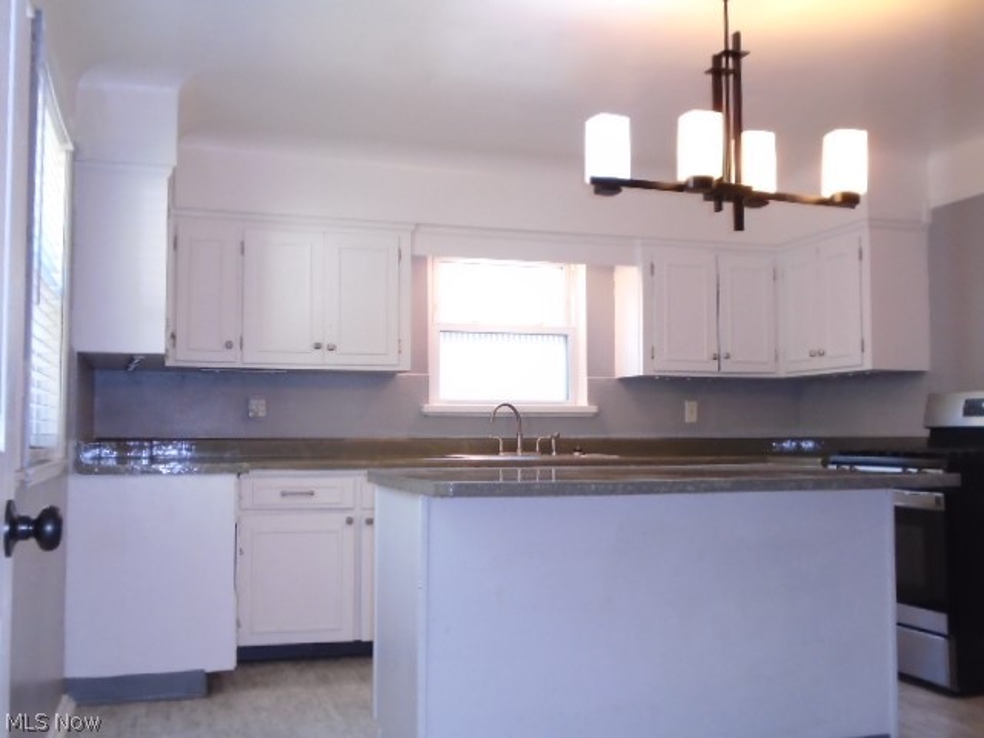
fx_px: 1023
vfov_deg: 39.7
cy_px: 369
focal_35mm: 36
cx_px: 492
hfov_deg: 51.4
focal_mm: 6.4
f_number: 3.8
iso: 400
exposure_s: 1/40
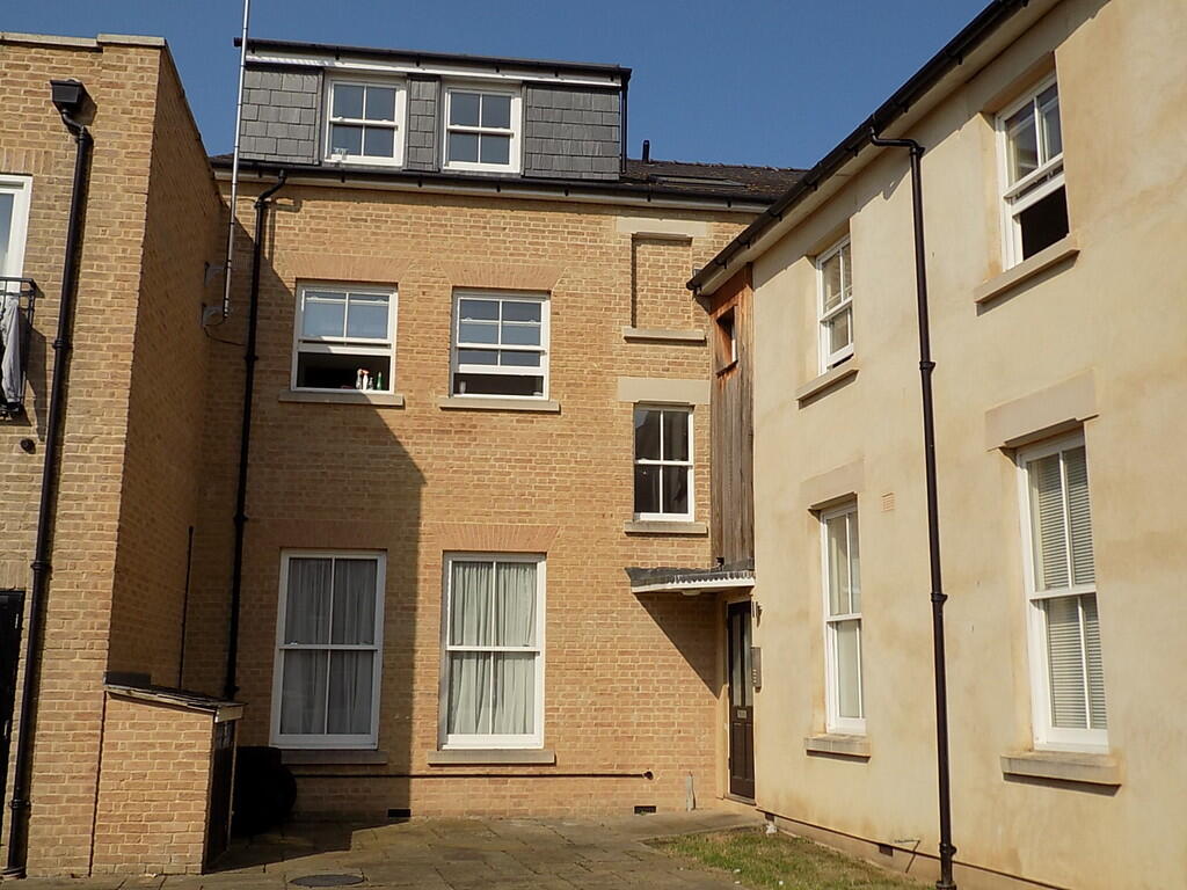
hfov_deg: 54.0
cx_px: 594
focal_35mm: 34
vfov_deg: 41.8
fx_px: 1166
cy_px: 445
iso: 80
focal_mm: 6.1
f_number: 10.9
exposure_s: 1/160
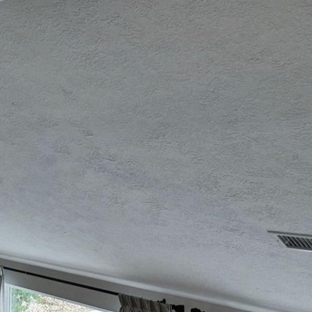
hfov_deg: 20.1
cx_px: -277
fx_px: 558
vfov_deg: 31.2
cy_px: 157
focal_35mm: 55
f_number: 8
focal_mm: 15.5
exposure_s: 1/40
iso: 400
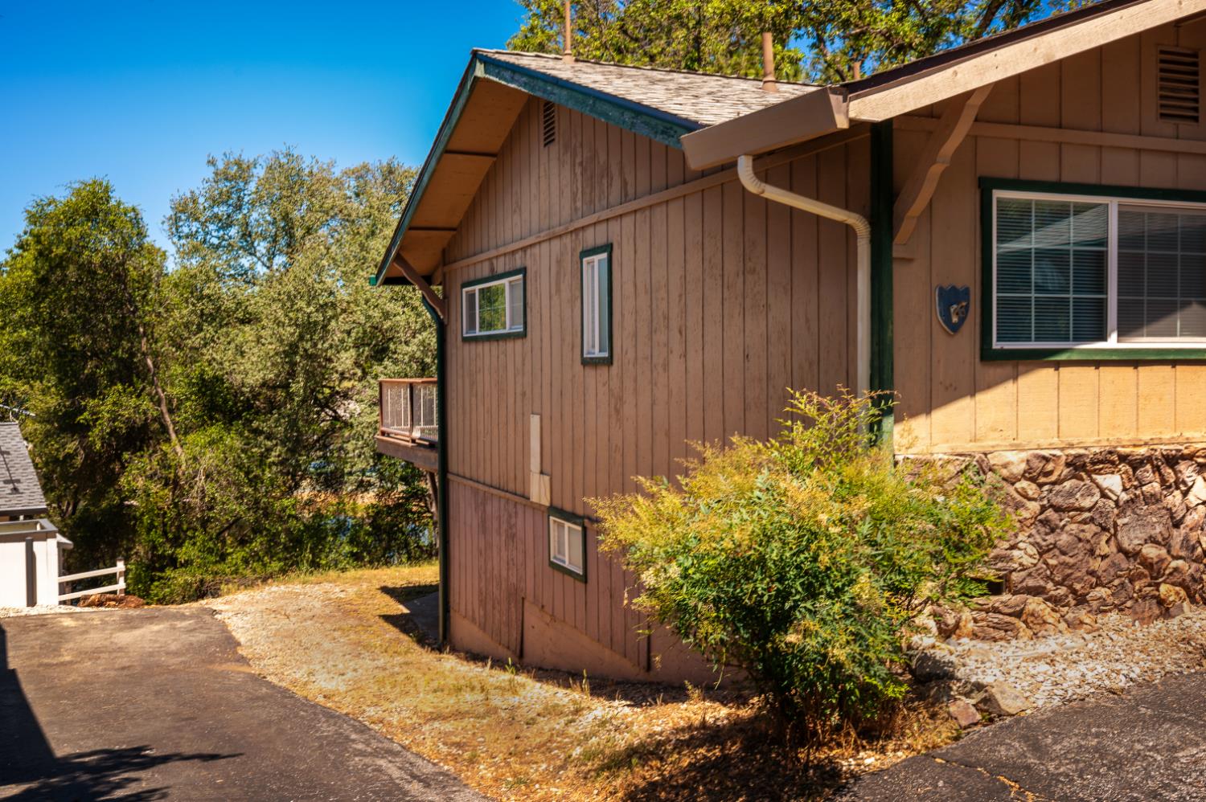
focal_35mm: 35
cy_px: 401
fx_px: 1172
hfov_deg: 54.5
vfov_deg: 37.8
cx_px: 603
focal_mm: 35
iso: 50
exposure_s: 1/80
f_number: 10
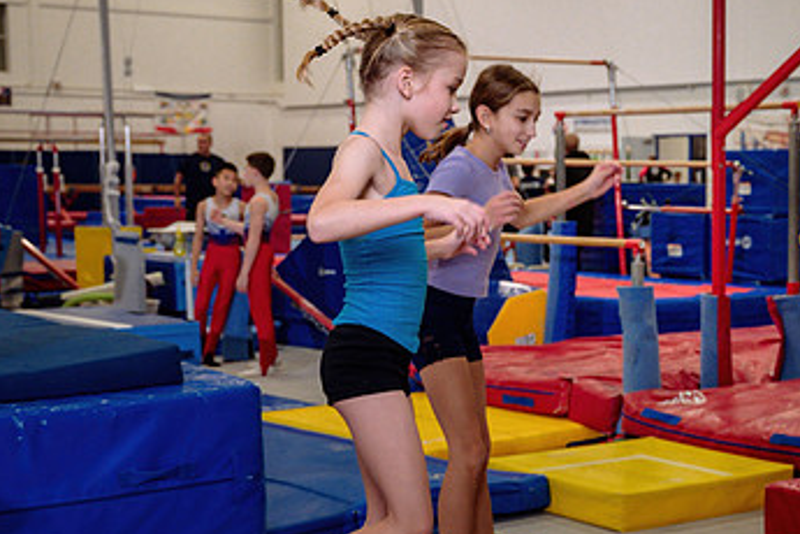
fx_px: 1689
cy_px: 369
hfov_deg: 26.4
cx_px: 588
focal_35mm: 76
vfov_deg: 17.9
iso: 1600
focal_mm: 41
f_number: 4
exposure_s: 1/400
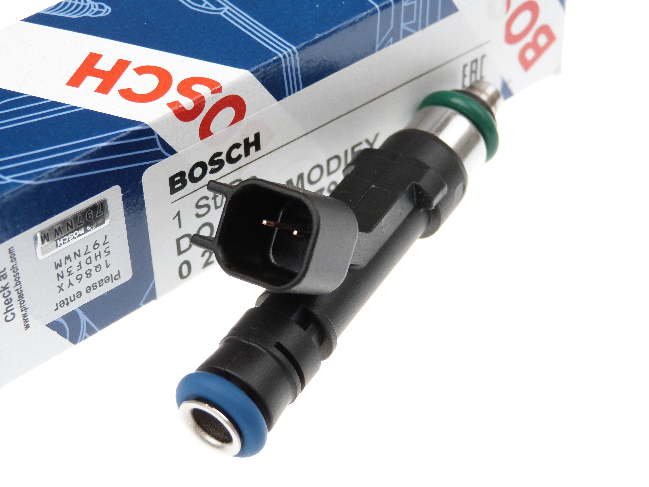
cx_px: 324
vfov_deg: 18.0
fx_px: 1537
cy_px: 244
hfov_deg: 23.8
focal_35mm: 82
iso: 200
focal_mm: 14.8
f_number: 3.4
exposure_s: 1/125
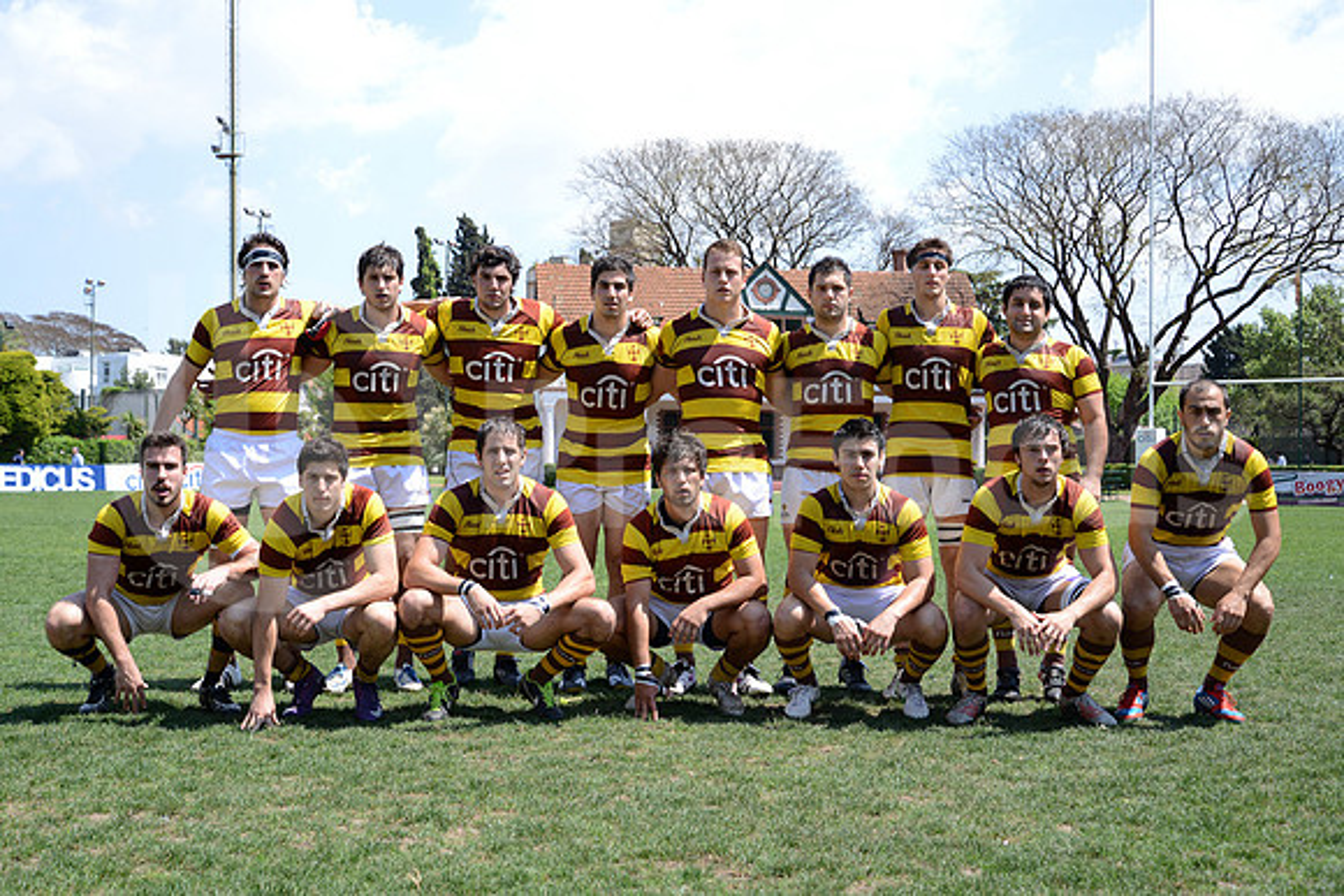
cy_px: 448
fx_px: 1568
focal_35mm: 42
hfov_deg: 46.4
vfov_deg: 31.9
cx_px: 672
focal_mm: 42
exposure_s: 1/640
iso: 250
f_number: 5
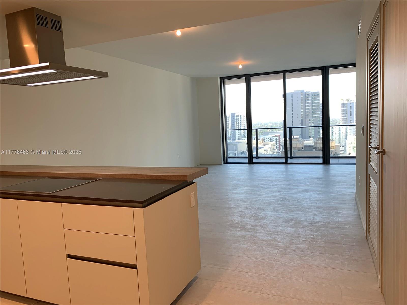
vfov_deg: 53.1
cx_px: 204
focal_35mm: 26
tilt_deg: -5.7
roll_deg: +2.3
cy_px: 152
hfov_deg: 67.3
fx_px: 306
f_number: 1.8
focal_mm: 4.25
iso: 40
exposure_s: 1/120
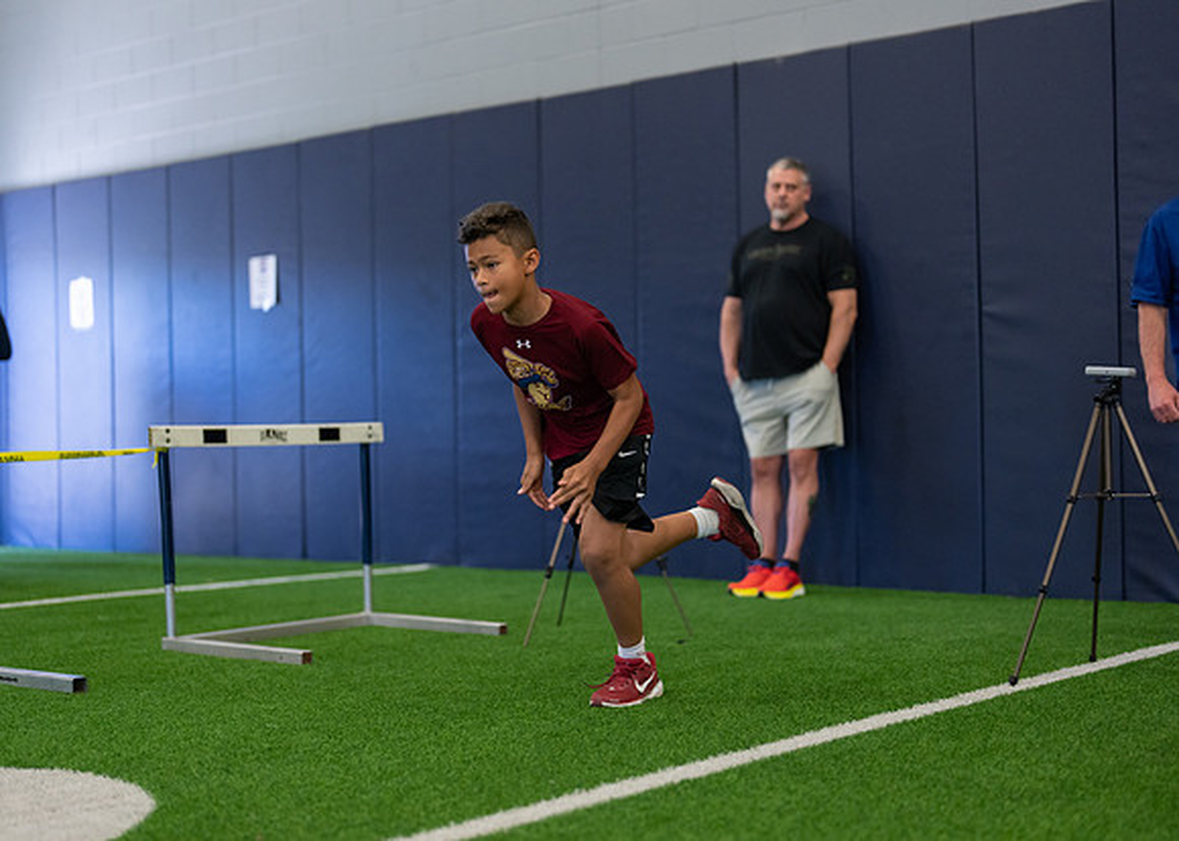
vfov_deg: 26.2
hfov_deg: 36.1
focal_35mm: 54
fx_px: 1808
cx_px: 590
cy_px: 420
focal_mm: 50
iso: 1250
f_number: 1.2
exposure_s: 1/1000
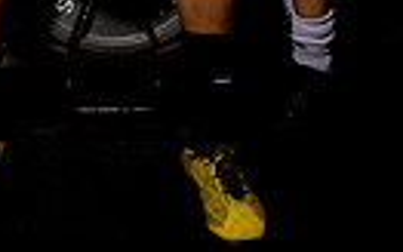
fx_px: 1154
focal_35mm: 105
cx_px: 80
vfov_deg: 10.7
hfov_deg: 19.6
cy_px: -347
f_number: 4.5
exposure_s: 1/250
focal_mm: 30
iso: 100
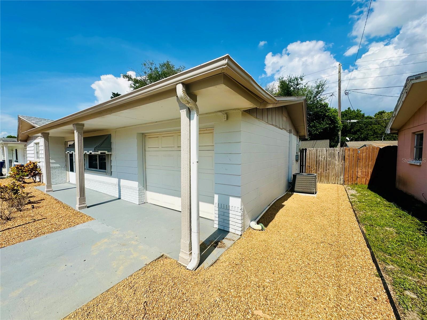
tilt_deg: -2.5
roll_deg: -0.8
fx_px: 173
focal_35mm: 14
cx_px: 214
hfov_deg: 102.1
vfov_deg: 85.7
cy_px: 160
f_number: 2.2
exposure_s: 1/3401
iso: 40
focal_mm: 2.22
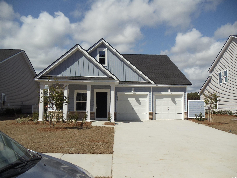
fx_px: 301
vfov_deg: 32.9
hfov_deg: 42.9
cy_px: 89
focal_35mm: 44
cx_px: 118
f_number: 7.1
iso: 80
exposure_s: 1/400
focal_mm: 6
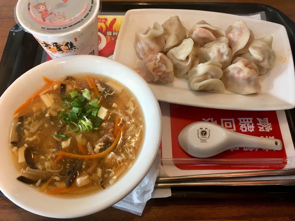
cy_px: 110
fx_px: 247
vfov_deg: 48.2
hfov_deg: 61.7
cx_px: 148
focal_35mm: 29
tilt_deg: -64.5
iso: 50
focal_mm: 4.15
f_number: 2.2
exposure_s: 1/30
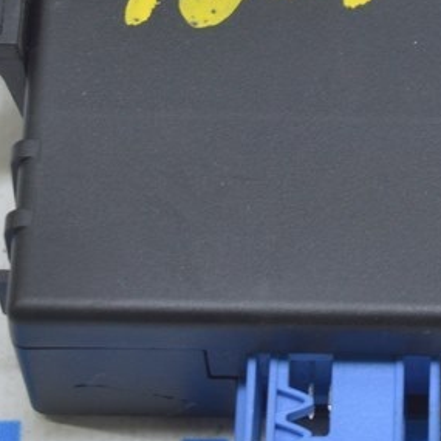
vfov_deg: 7.0
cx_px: 365
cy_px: 84
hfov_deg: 7.0
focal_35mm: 252
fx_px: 3625
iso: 400
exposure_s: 1/20
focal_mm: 55
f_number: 5.6
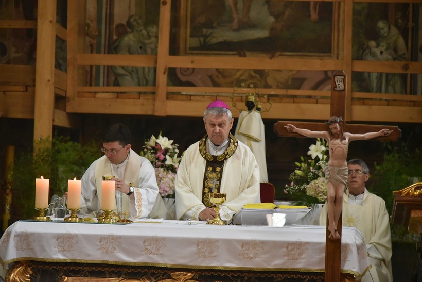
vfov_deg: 11.4
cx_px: 211
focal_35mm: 120
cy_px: 141
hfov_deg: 17.1
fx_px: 1407
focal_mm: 120
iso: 8000
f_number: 4
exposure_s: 1/800
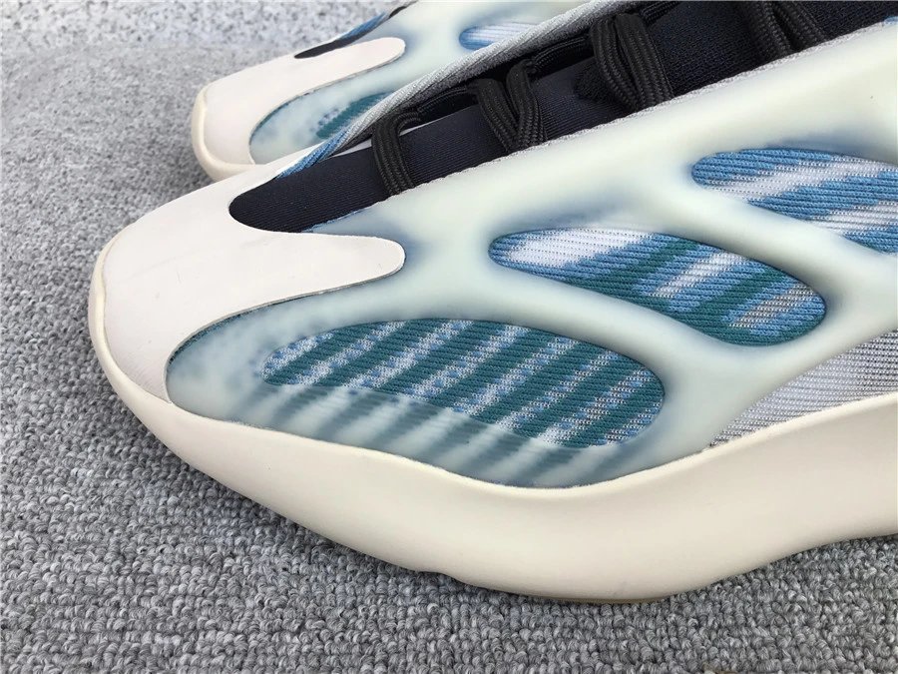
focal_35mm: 31
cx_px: 449
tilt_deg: -34.9
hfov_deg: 58.4
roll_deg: -2.5
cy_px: 337
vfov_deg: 45.4
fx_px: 804
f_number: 2.4
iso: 25
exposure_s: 1/491
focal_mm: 3.3
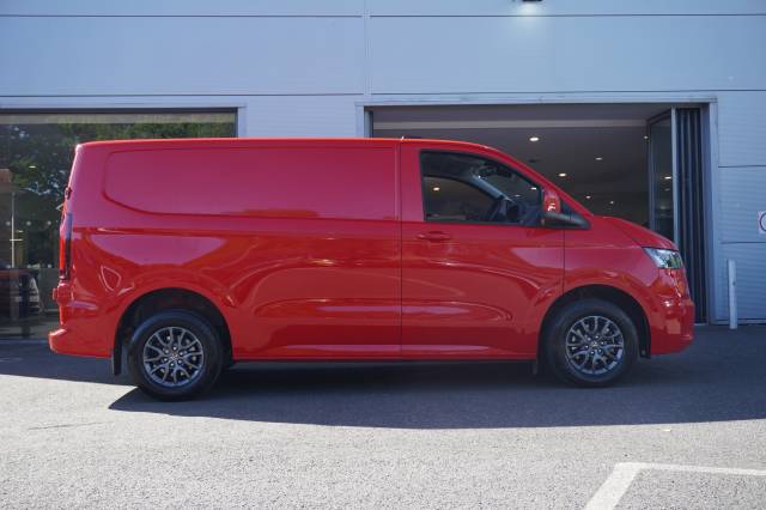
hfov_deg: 51.3
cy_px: 255
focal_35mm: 38
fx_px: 797
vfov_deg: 35.5
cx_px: 383
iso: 200
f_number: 5
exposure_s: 1/160
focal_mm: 25
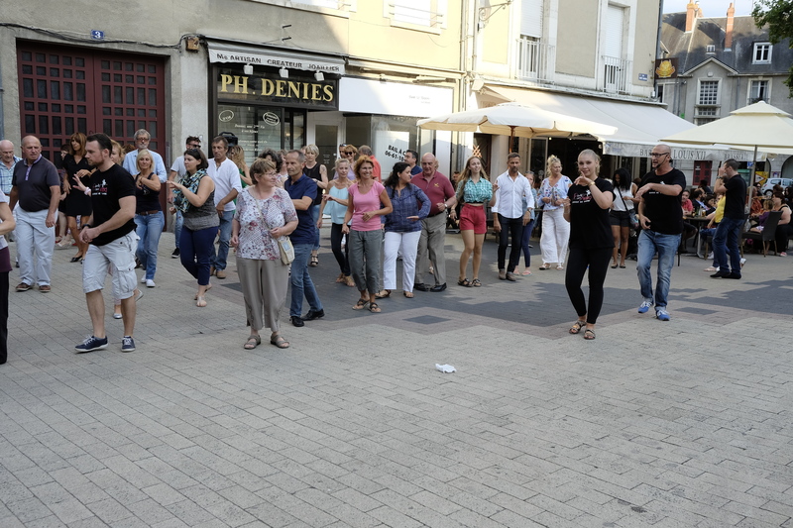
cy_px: 264
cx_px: 396
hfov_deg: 54.4
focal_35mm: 35
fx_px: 771
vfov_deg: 37.8
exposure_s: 1/280
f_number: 5.6
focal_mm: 23
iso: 400
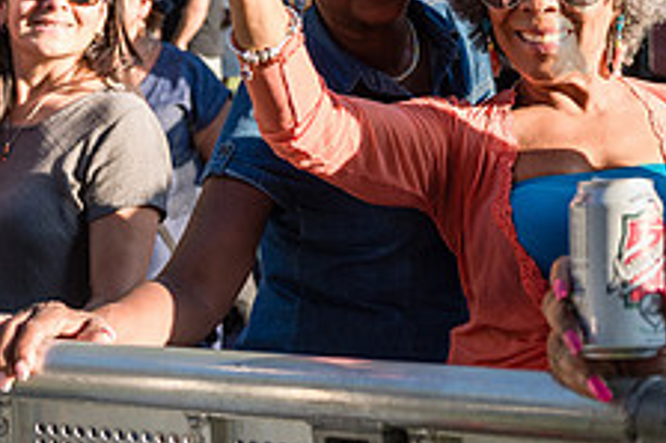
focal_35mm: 83
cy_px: 22
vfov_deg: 16.2
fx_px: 1534
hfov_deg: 24.0
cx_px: 568
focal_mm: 32
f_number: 3.2
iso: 500
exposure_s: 1/1250
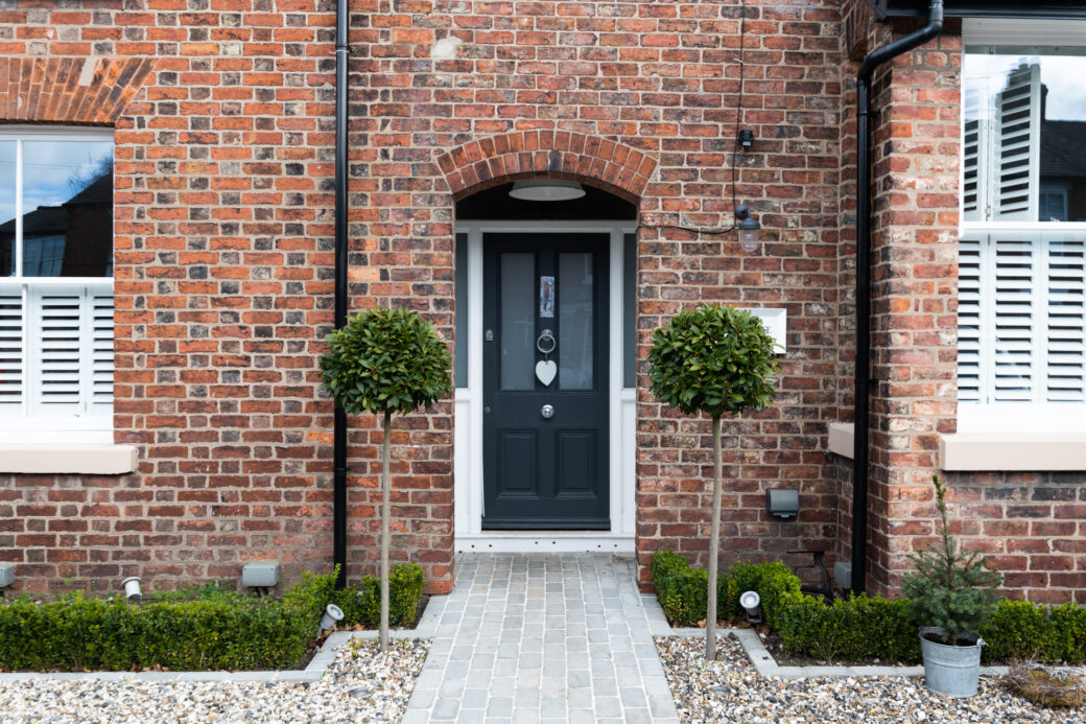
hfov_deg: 61.9
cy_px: 362
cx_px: 543
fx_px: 905
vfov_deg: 43.6
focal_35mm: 30
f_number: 8
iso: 125
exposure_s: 1/160
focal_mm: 30
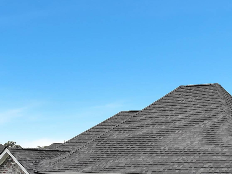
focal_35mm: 66
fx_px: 442
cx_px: 193
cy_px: 228
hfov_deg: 28.6
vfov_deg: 20.3
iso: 100
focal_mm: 4.5
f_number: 2.8
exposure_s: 1/193
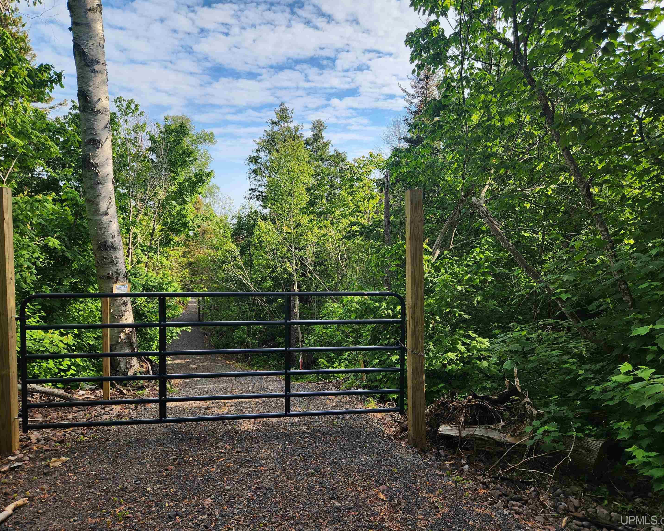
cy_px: 266
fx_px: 472
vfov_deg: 58.8
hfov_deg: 70.3
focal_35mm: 24
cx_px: 330
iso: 20
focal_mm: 5.4
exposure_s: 1/701
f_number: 1.8
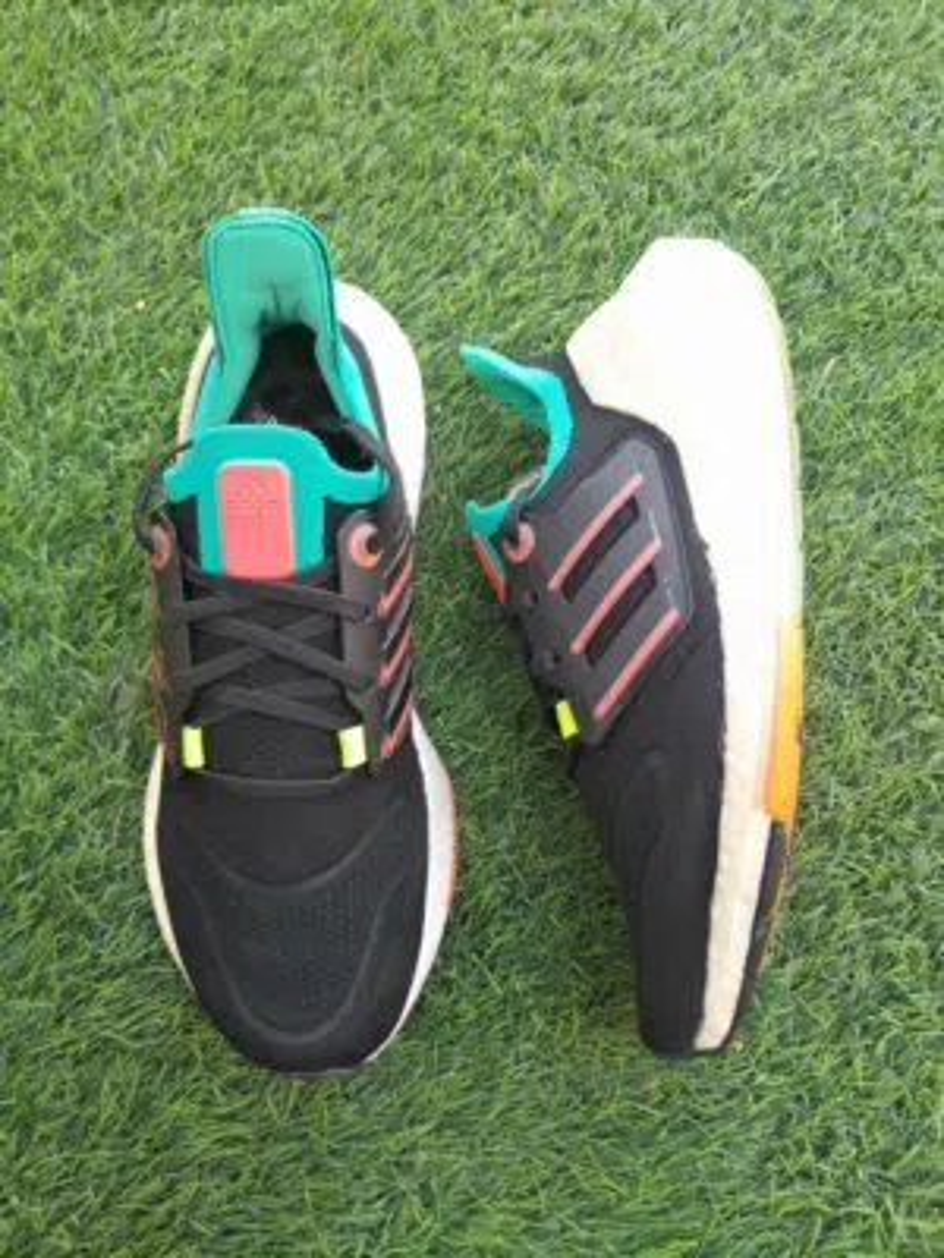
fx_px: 982
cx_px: 472
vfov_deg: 65.3
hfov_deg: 51.4
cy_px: 629
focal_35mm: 27
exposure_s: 1/50
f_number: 1.8
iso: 80
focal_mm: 4
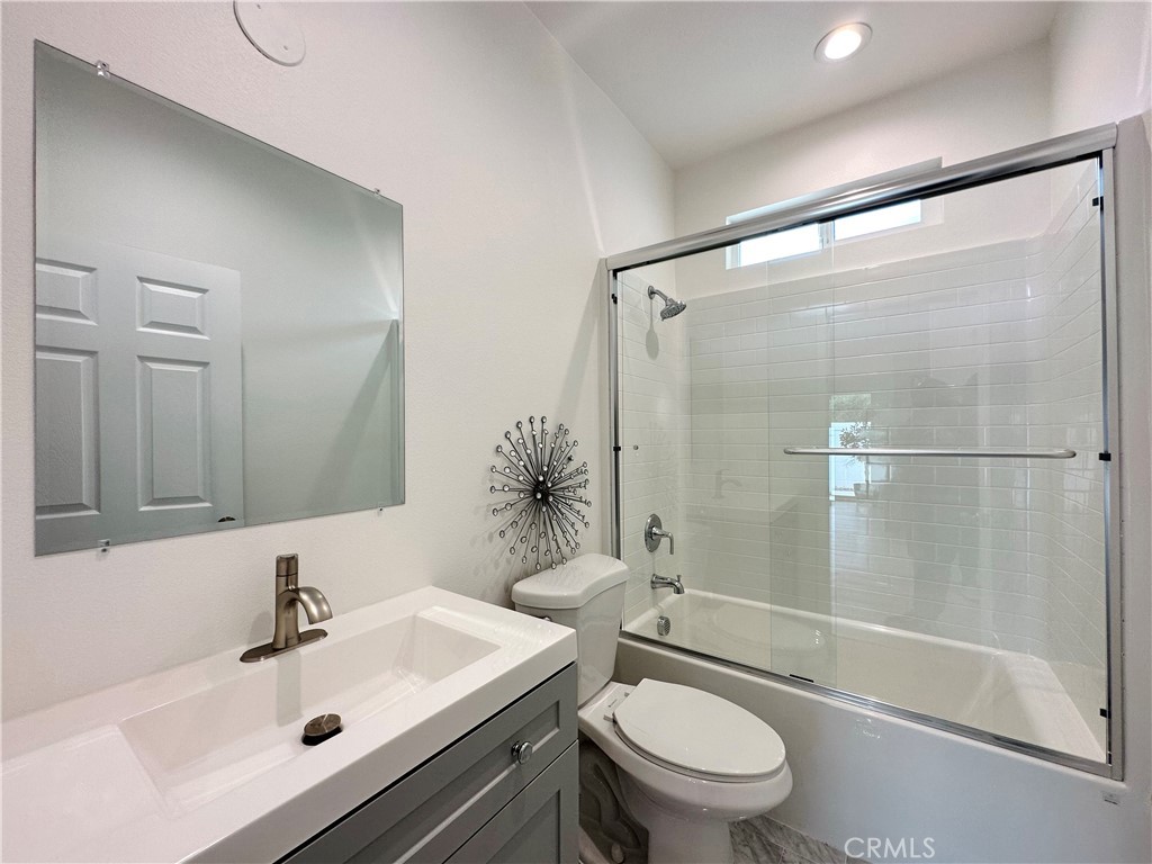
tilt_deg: -0.2
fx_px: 466
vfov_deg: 85.7
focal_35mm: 14
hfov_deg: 102.1
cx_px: 576
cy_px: 432
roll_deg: +0.5
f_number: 2.2
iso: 100
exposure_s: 1/120
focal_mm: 2.22
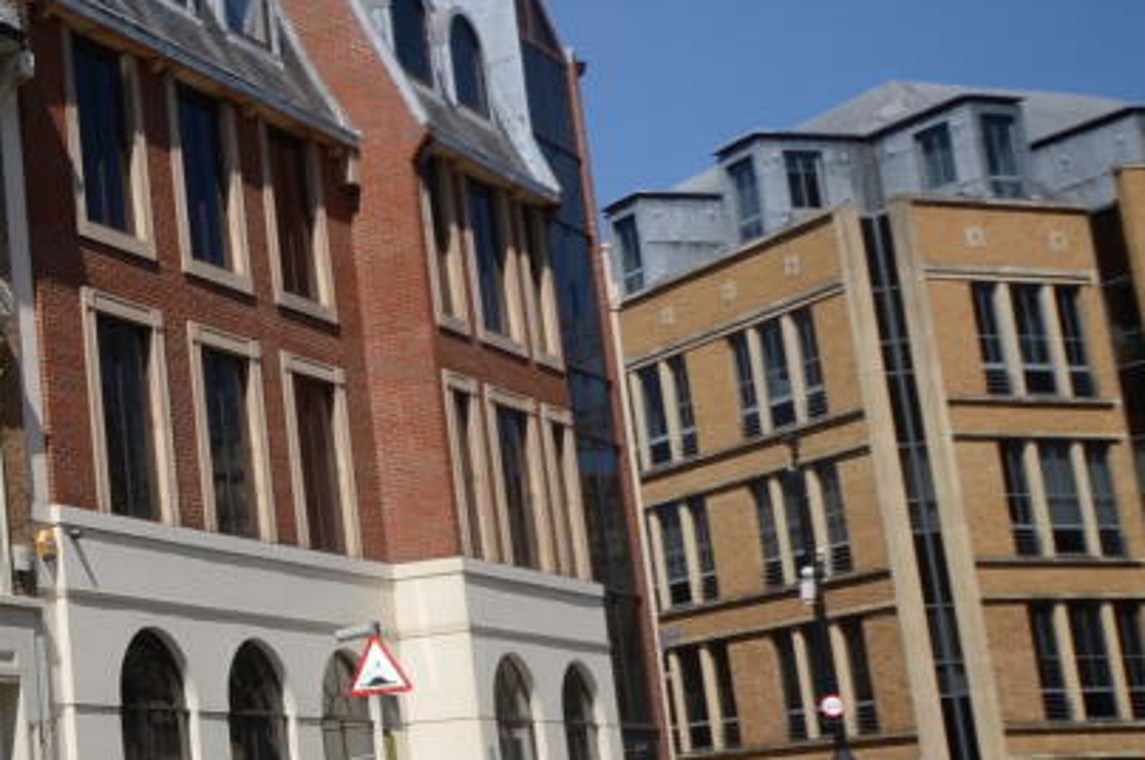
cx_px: -238
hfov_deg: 24.2
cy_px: 320
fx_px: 2413
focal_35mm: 76
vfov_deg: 17.9
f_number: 11
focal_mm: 20
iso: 100
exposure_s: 1/250
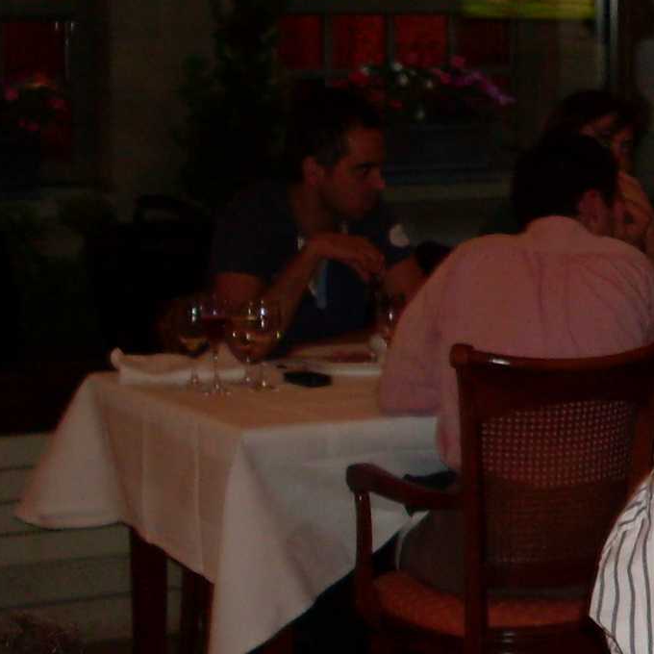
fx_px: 2736
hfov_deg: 12.8
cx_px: 1010
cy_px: 219
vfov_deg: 13.6
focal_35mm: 128
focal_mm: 6.3
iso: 100
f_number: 2.8
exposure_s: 1/45
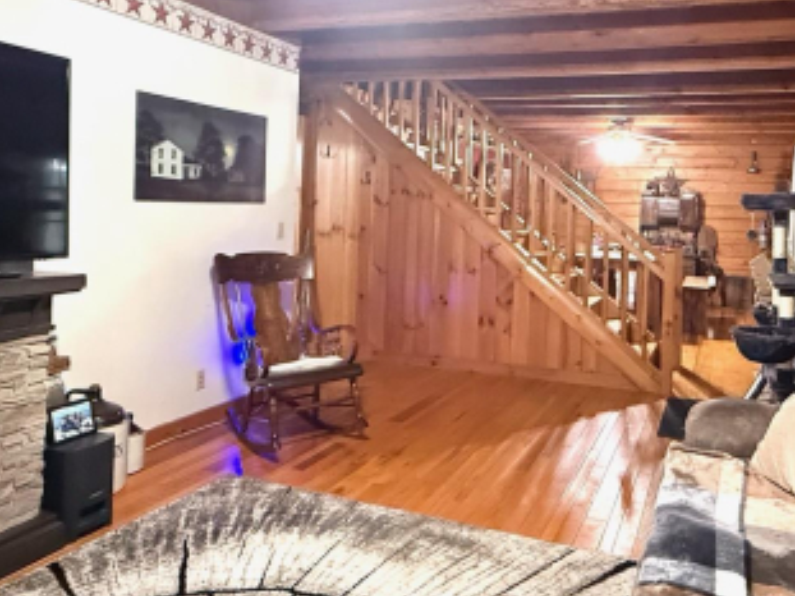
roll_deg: -1.7
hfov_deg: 59.2
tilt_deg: +0.5
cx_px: 497
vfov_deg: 46.2
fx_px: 689
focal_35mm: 30
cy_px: 210
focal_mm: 2.22
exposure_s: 1/40
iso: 1250
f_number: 2.2
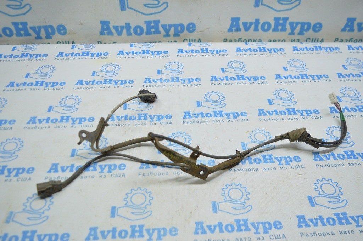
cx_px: 182
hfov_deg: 57.3
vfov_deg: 39.9
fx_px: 332
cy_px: 120
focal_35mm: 33
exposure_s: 1/80
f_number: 3.8
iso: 400
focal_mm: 22
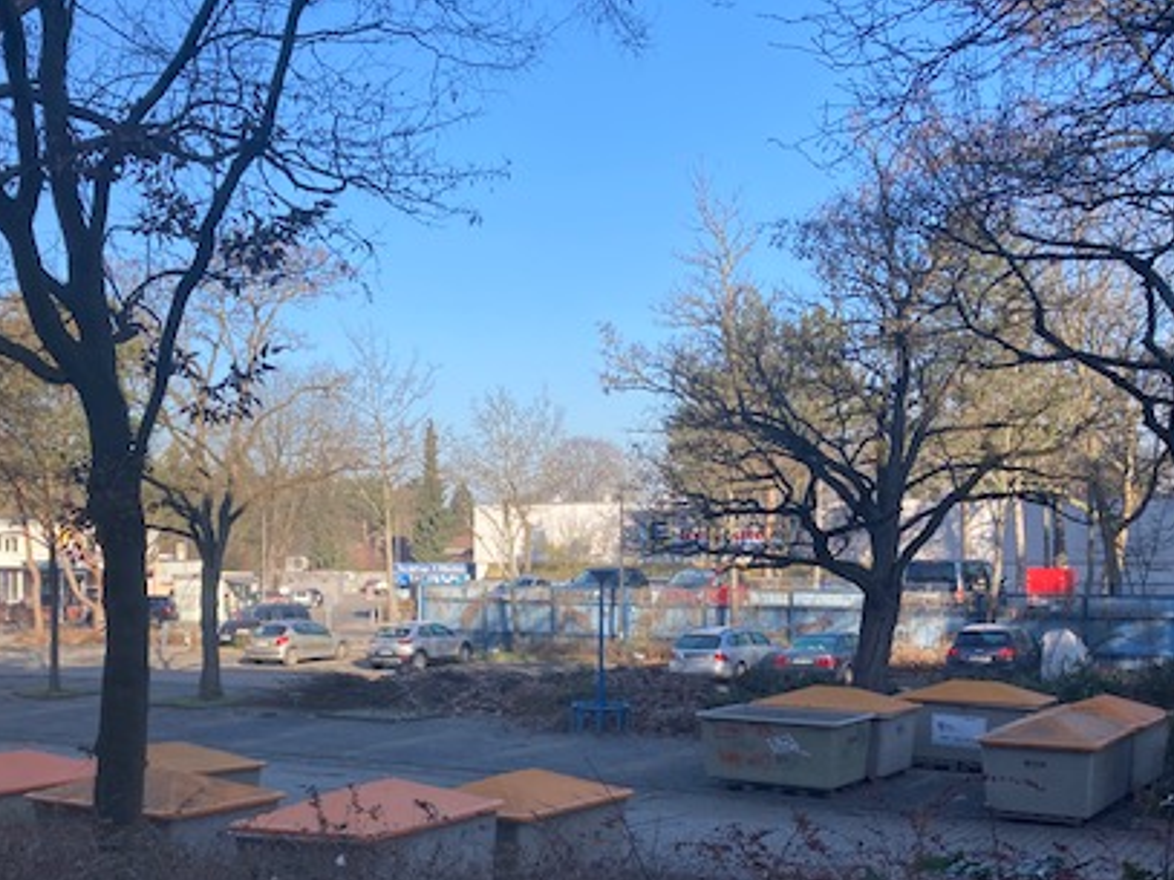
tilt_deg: -2.9
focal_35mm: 44
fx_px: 1492
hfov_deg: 42.6
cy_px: 615
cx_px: 438
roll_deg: +0.1
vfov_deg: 32.5
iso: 20
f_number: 1.8
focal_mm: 3.99
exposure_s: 1/800
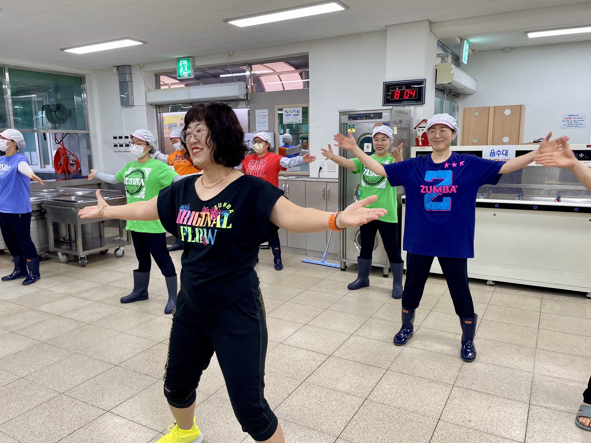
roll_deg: +1.0
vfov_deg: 51.3
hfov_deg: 65.3
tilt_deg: -9.9
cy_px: 214
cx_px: 285
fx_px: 461
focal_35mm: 27
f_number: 1.6
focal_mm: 4.2
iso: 100
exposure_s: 1/120
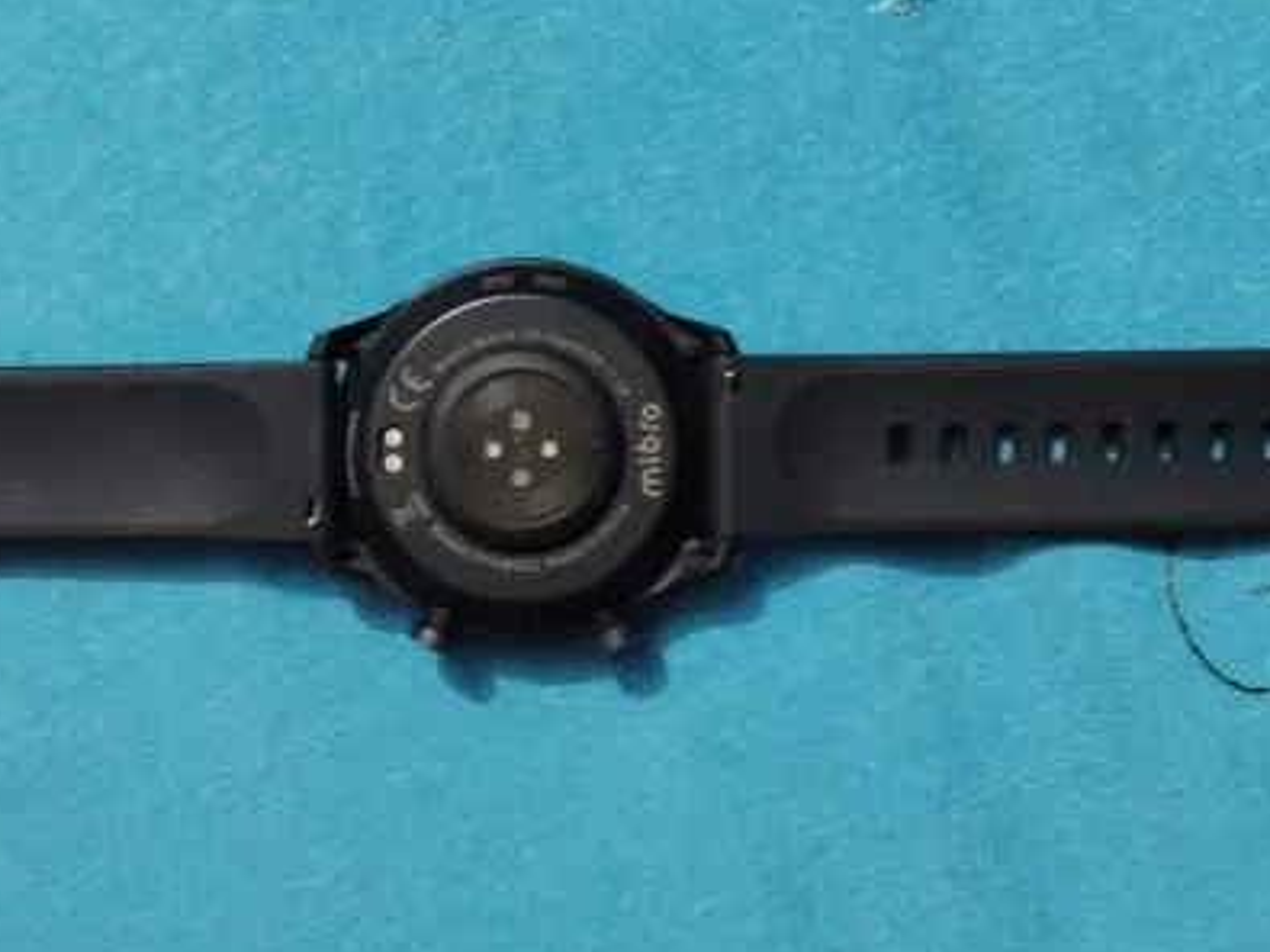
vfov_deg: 30.8
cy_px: 402
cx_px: 617
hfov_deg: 40.4
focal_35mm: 47
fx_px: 1724
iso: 500
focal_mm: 4.22
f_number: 1.8
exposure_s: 1/33
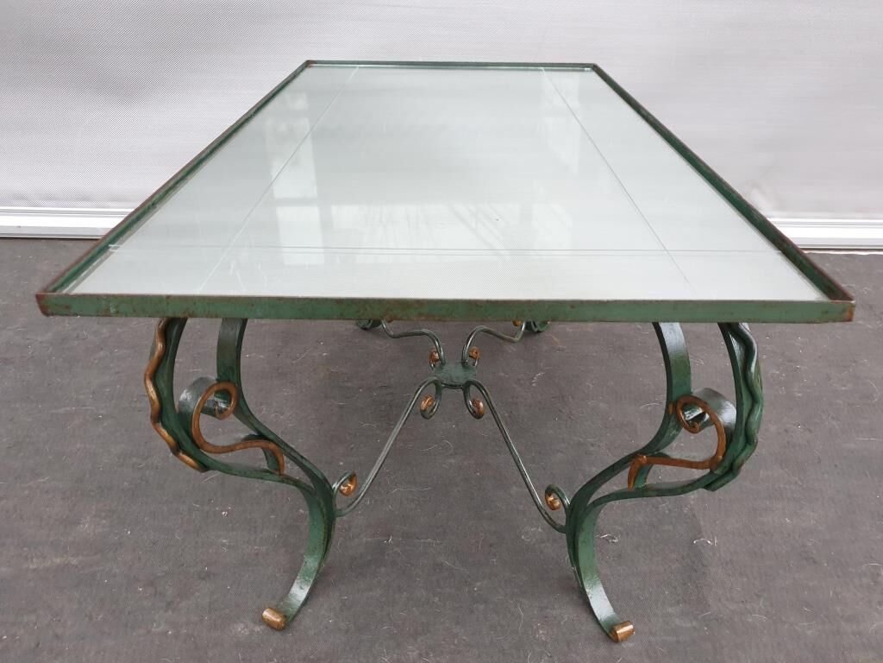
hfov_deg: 67.3
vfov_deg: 53.1
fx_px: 663
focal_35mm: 26
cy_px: 332
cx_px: 442
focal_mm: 4.3
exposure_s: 1/43
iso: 250
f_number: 1.5
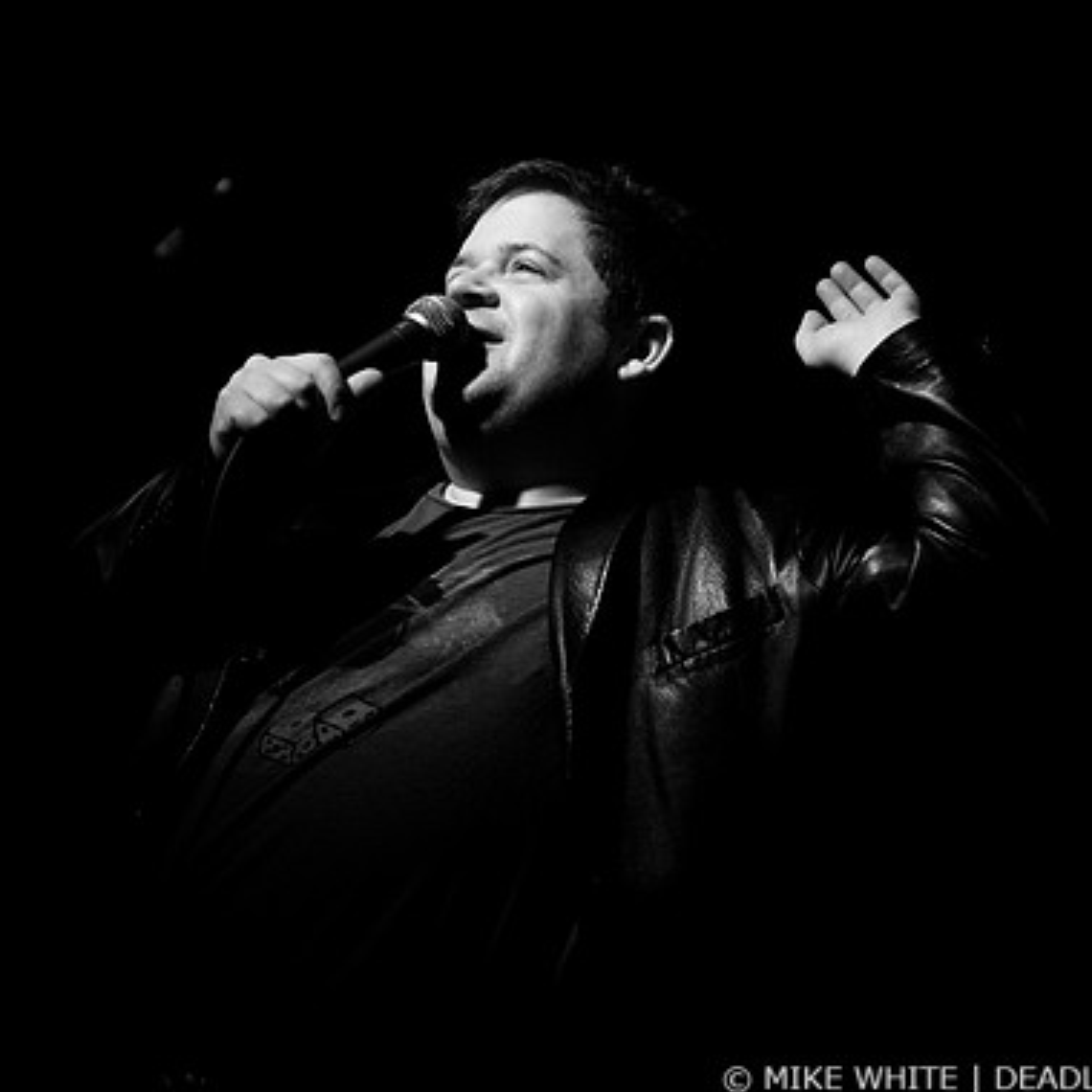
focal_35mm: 101
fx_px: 3605
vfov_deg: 17.2
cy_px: 550
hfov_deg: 17.2
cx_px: 526
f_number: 2.8
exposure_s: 1/200
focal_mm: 52
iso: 1000
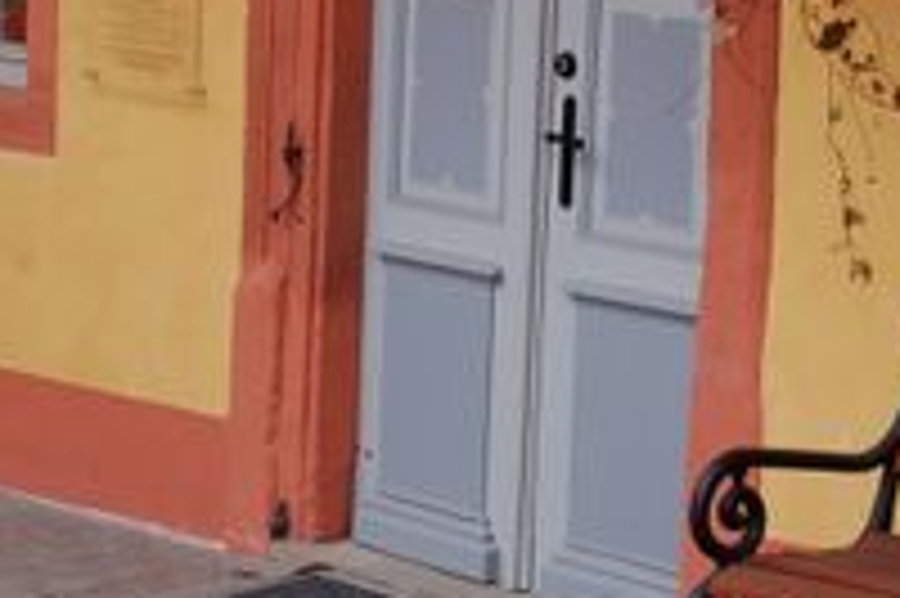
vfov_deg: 9.8
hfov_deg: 14.7
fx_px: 3485
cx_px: 297
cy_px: 229
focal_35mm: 140
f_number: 8
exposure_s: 1/100
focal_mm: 31
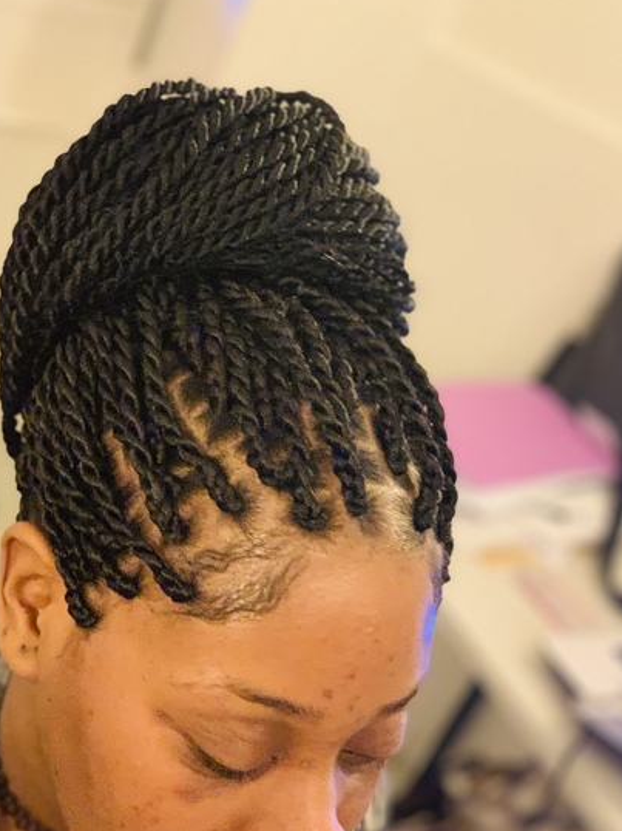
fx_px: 1391
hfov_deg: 25.2
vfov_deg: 33.2
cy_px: 394
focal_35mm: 58
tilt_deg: -26.0
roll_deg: -26.1
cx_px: 315
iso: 500
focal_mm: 6
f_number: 2.4
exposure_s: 1/25
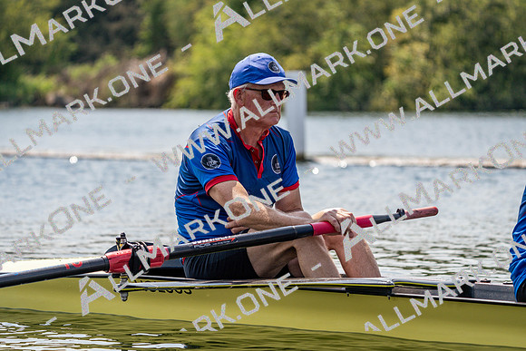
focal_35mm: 200
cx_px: 263
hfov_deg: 10.3
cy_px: 176
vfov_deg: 6.9
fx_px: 2923
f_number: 5.6
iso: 200
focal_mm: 200
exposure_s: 1/1600
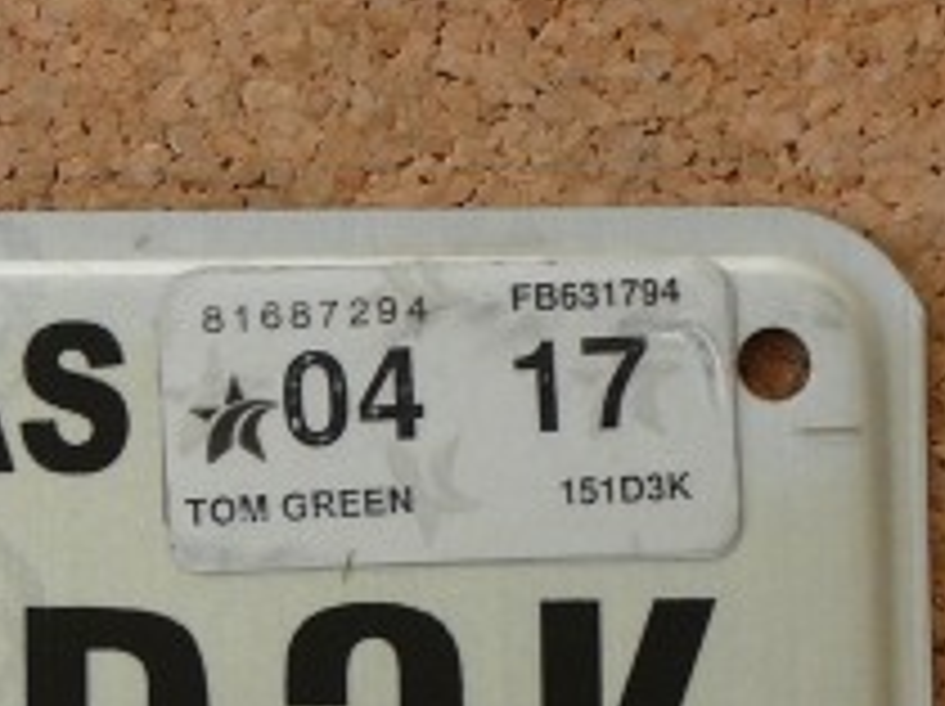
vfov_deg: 10.2
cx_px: 27
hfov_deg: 13.6
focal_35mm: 144
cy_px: 800
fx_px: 3927
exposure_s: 1/50
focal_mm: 8.7
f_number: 3.5
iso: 100
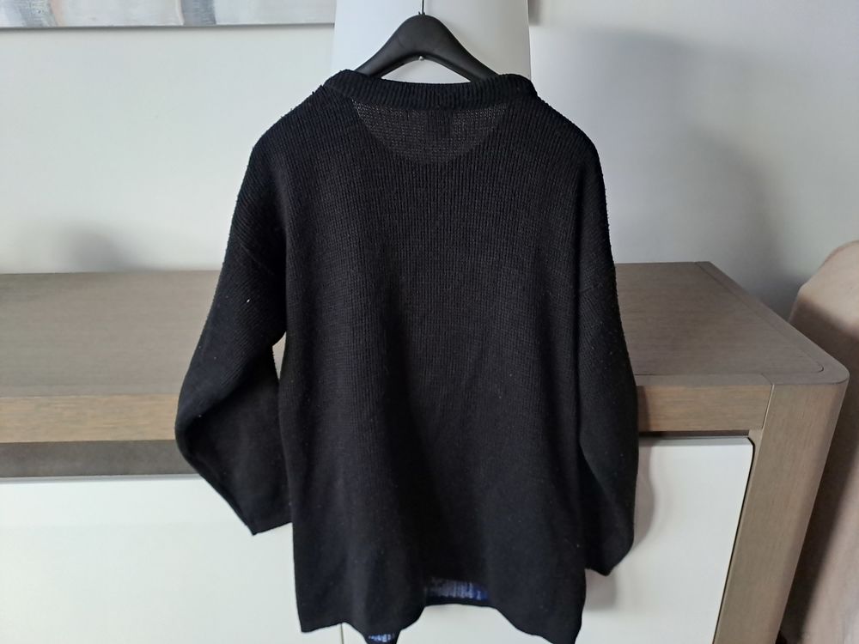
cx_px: 430
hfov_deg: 69.4
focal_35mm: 25
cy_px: 322
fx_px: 620
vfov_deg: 54.9
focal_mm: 4.65
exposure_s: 1/40
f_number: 1.8
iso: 320
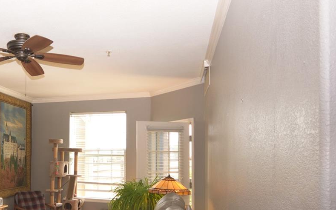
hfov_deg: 56.6
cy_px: 150
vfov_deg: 39.8
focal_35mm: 31
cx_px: 66
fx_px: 284
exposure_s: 1/60
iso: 500
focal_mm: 10
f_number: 4
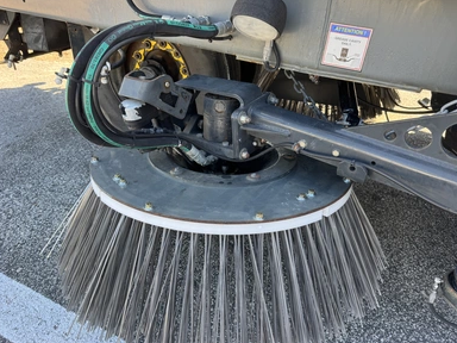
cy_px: 177
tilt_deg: -36.8
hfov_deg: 69.4
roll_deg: +0.4
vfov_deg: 54.9
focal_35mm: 25
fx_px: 330
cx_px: 223
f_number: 1.78
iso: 64
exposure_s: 1/170
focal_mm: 6.76
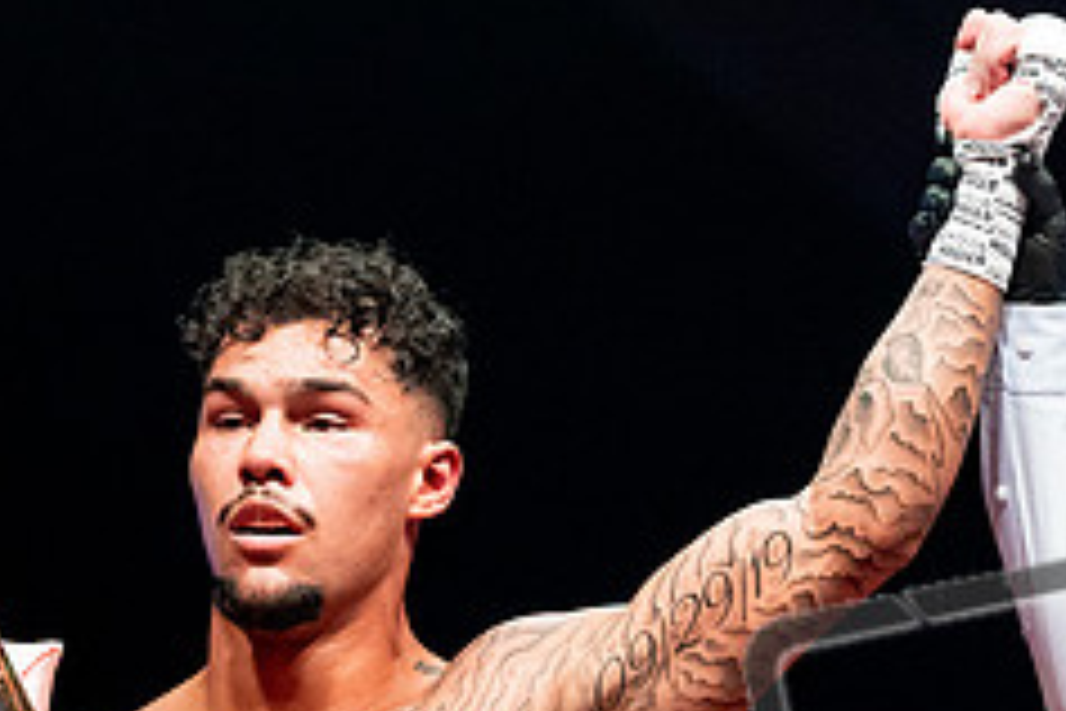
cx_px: 555
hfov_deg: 7.8
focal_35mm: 263
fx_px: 7787
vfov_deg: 5.2
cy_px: 698
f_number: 2.8
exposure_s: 1/1000
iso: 4000
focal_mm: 93
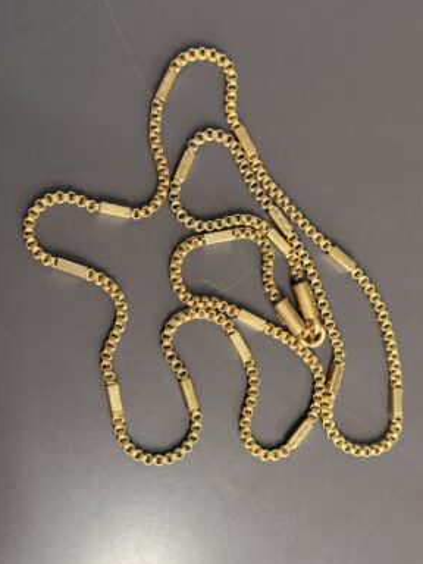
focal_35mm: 50
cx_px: 213
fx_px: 815
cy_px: 289
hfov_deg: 29.1
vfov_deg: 38.2
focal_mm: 6.76
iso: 64
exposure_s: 1/50
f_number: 1.78
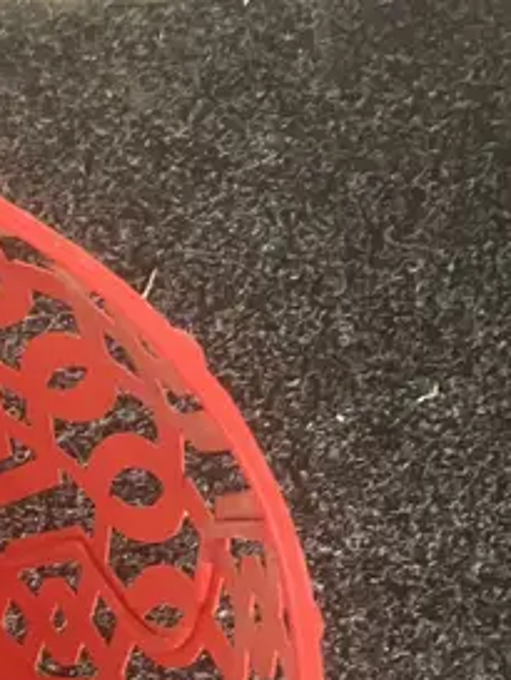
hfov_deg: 13.1
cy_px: 478
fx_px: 2065
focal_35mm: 105
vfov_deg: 18.6
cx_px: -334
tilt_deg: -84.0
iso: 250
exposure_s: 1/33
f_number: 1.8
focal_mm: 3.99
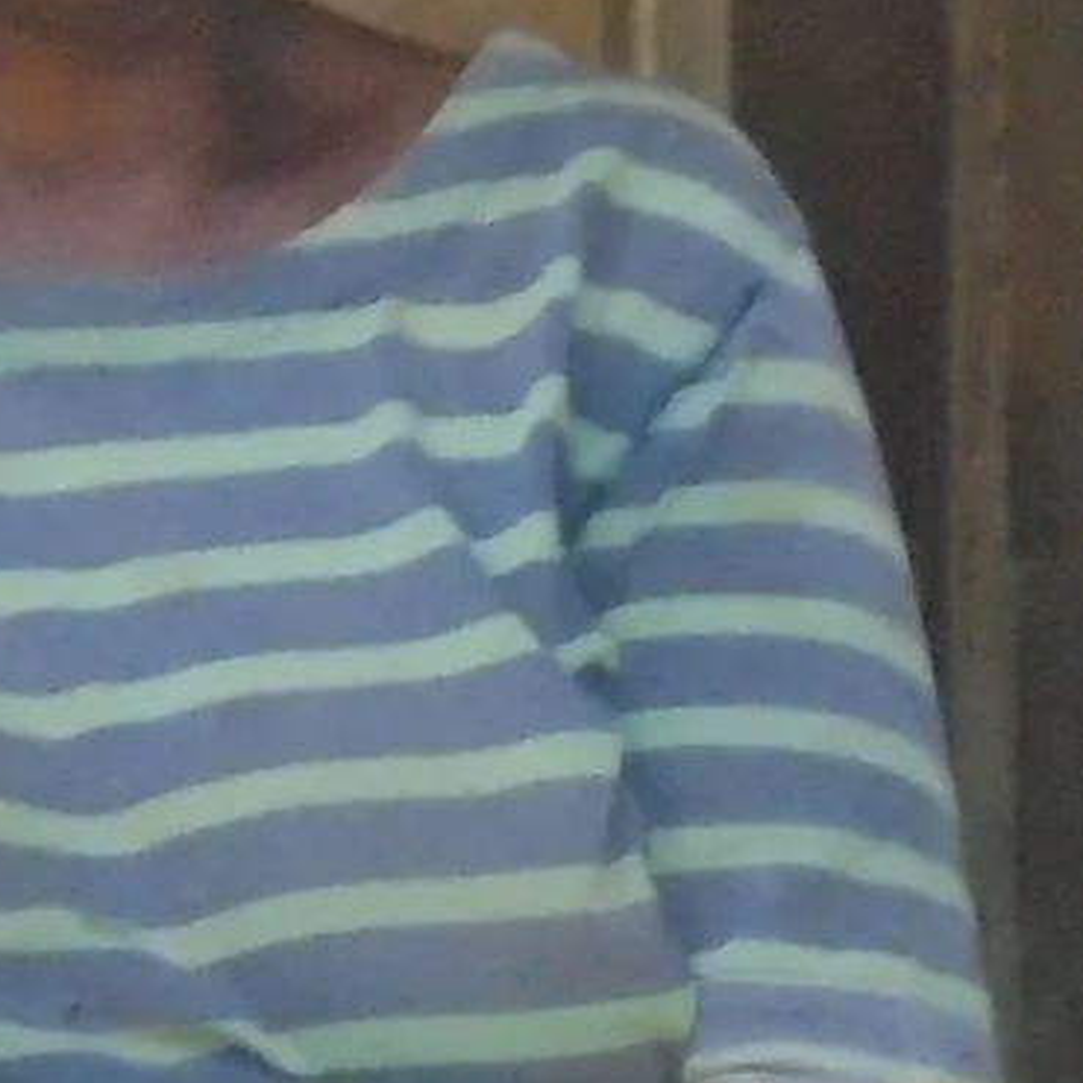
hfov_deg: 4.9
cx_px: 564
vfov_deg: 4.9
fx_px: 12601
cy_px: 625
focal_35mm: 356
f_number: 4.9
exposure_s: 1/80
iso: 500
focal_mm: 10.2
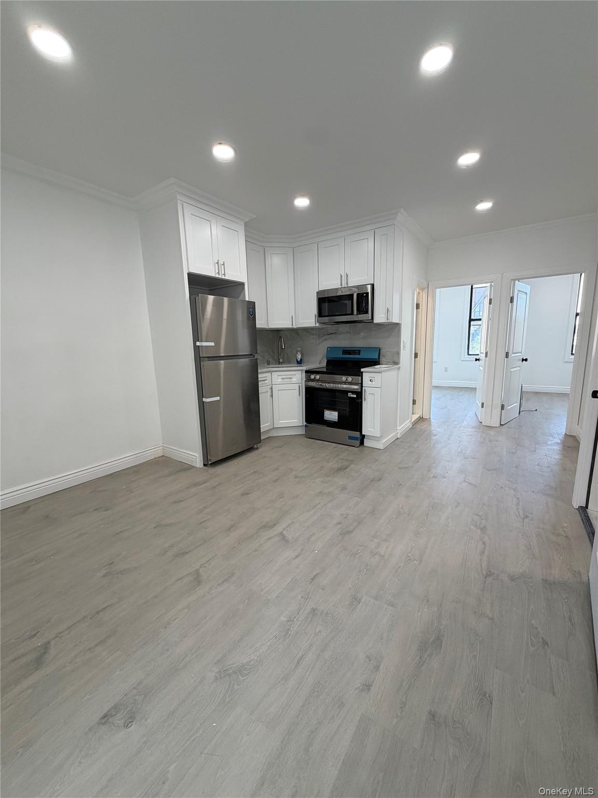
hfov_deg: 85.7
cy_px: 399
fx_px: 322
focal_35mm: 14
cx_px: 299
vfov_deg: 102.1
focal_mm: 2.22
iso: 125
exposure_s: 1/120
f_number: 2.2
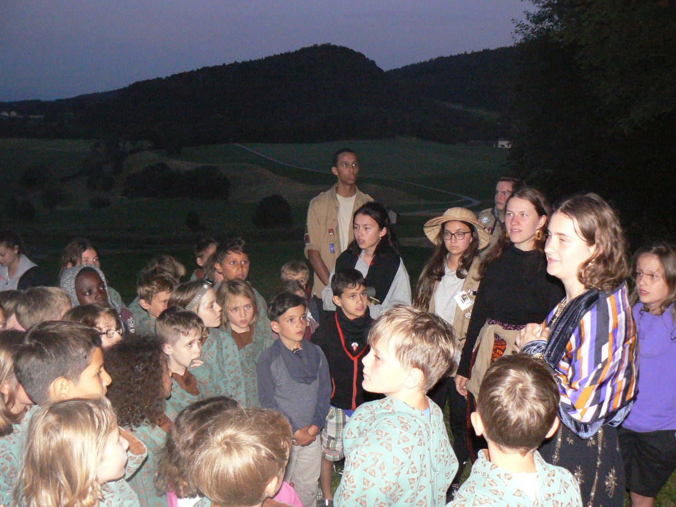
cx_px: 338
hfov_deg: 51.4
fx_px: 703
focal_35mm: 36
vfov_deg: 39.7
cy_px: 254
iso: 400
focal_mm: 6
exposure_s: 1/250
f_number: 2.8
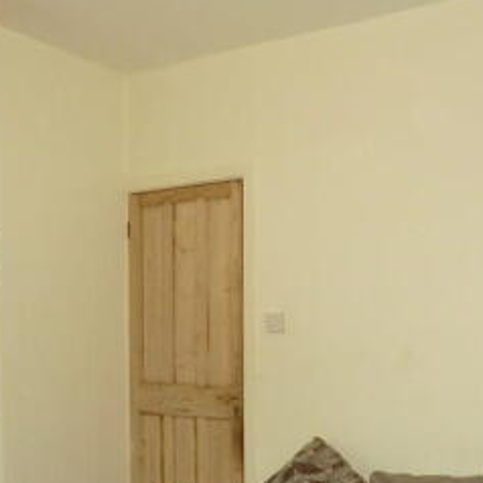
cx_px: 285
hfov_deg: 32.7
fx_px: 821
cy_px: 389
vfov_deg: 31.9
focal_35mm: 52
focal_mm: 4.3
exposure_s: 1/60
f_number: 3.2
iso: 400
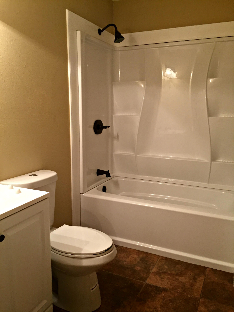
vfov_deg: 61.7
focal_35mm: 29
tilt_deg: -11.1
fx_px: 261
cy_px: 156
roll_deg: +0.4
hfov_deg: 48.2
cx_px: 117
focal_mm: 4.15
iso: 100
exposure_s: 1/30
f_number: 2.2
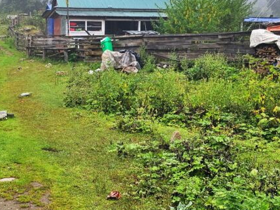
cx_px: 66
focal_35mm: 55
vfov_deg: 26.5
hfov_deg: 34.1
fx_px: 445
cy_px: 92
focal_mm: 6.3
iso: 16
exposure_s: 1/100
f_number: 1.7
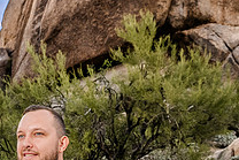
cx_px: 3
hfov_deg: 28.3
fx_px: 445
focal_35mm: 67
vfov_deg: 19.3
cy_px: 187
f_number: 5.6
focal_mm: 24
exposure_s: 1/250
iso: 320
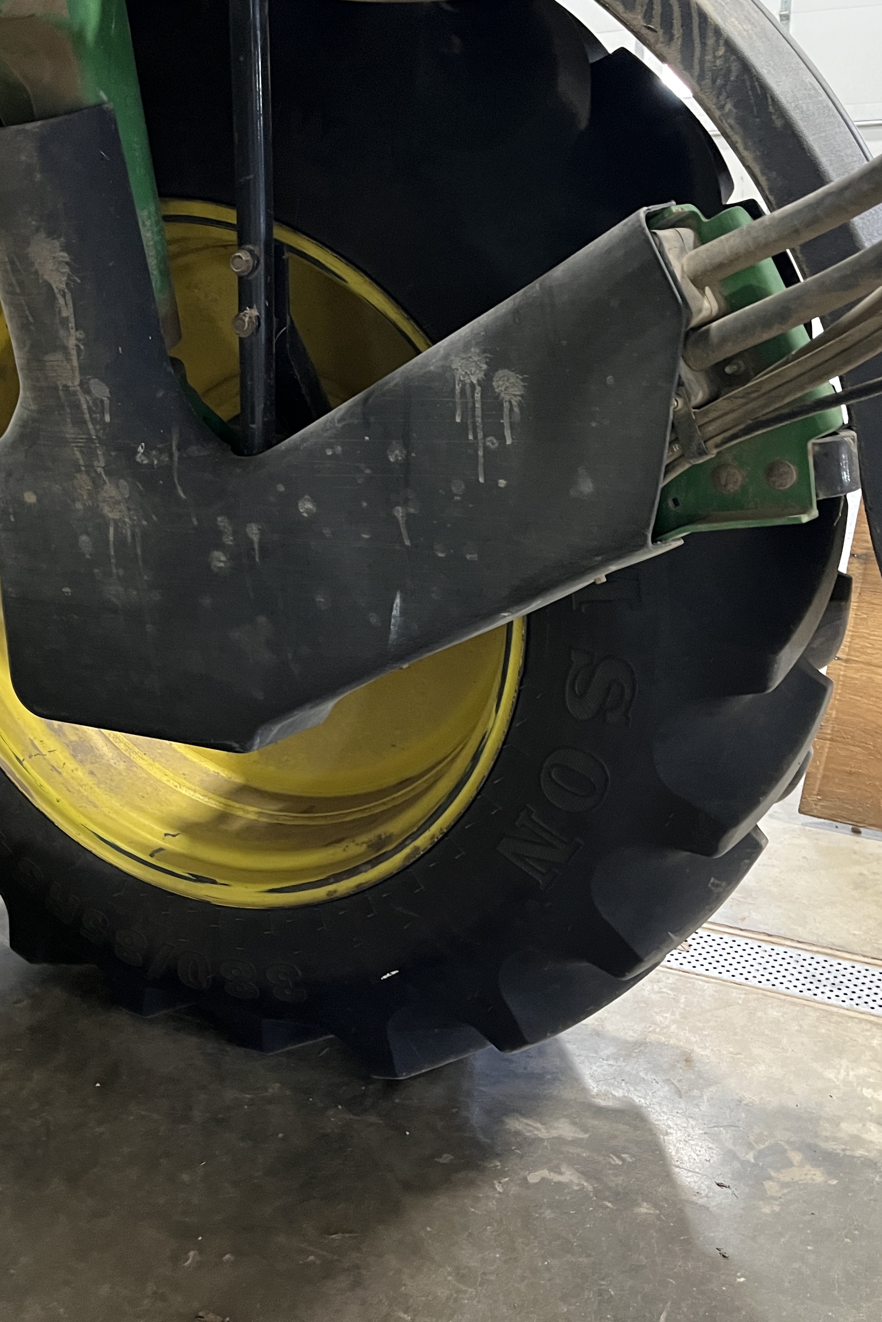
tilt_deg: -19.6
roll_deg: +3.2
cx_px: 282
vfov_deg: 51.9
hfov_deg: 35.5
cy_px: 647
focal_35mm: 37
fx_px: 1359
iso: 400
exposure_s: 1/40
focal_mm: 5.1
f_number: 1.6
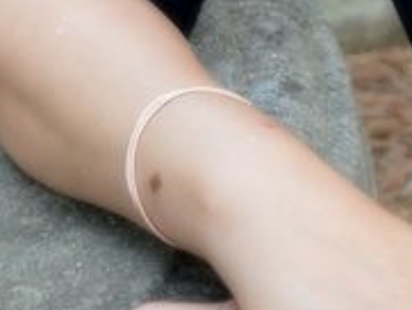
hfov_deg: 8.5
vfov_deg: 6.3
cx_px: 530
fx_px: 2727
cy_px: -367
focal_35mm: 229
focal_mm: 36
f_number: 5
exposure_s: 1/100
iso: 640
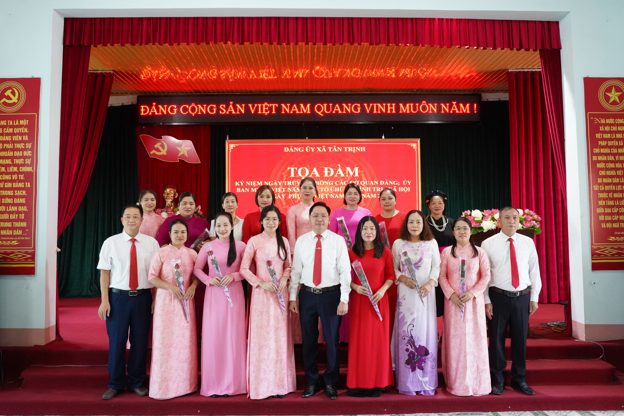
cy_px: 208
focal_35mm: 29
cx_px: 312
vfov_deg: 45.0
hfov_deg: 63.7
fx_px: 503
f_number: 10
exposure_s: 1/100
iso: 10000
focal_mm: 29
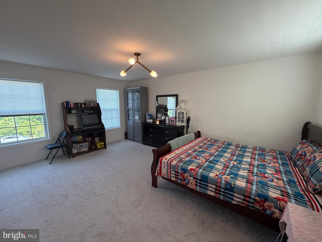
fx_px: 130
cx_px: 161
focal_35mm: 14
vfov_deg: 85.7
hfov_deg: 102.1
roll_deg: -0.2
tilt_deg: -7.5
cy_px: 121
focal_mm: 2.22
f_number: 2.2
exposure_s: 1/120
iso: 200
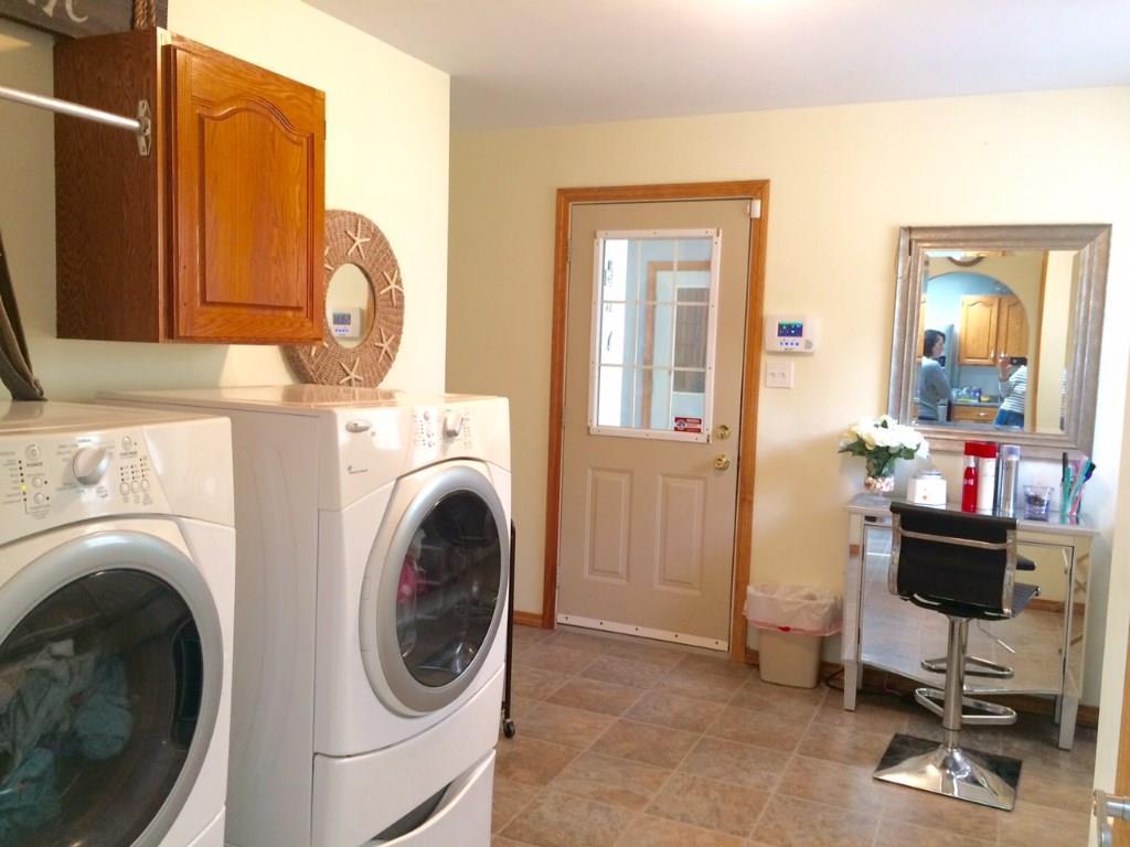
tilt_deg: -4.1
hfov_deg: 61.7
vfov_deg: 48.2
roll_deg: -2.4
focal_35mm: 29
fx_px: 947
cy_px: 424
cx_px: 565
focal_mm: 4.15
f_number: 2.2
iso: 125
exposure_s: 1/30
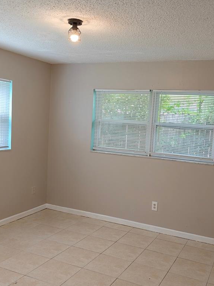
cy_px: 148
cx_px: 123
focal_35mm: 36
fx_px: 297
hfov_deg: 39.6
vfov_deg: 51.3
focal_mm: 6.06
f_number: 1.6
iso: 64
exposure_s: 1/120
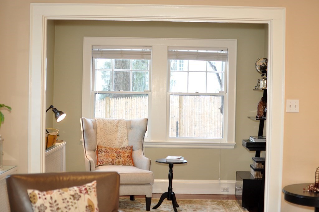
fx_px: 465
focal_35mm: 52
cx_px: 160
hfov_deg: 37.9
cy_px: 106
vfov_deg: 25.7
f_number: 2.5
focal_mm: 35
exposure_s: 1/60
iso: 640
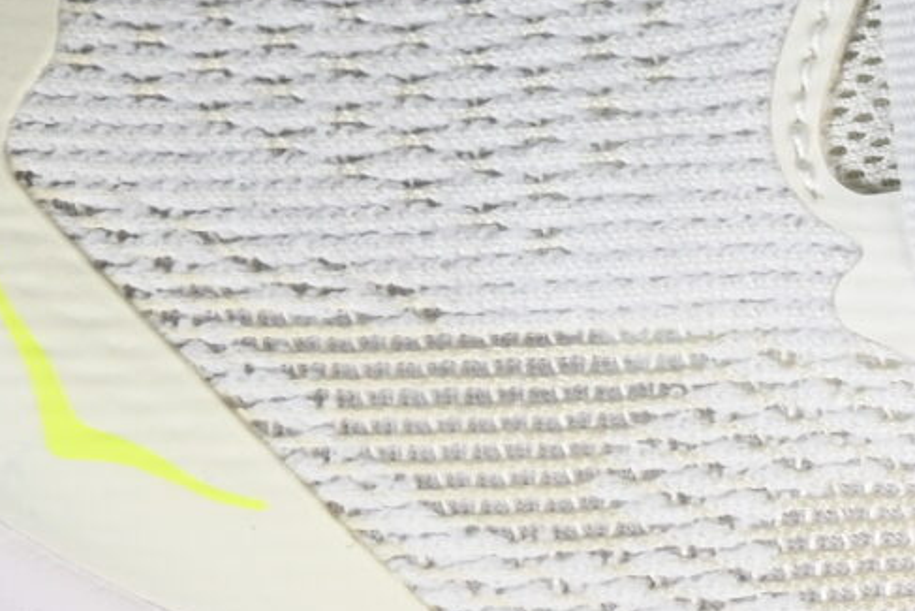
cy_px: -362
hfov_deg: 5.2
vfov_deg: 3.5
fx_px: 10017
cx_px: 1638
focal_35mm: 394
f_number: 7.1
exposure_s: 1/80
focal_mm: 50
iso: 160
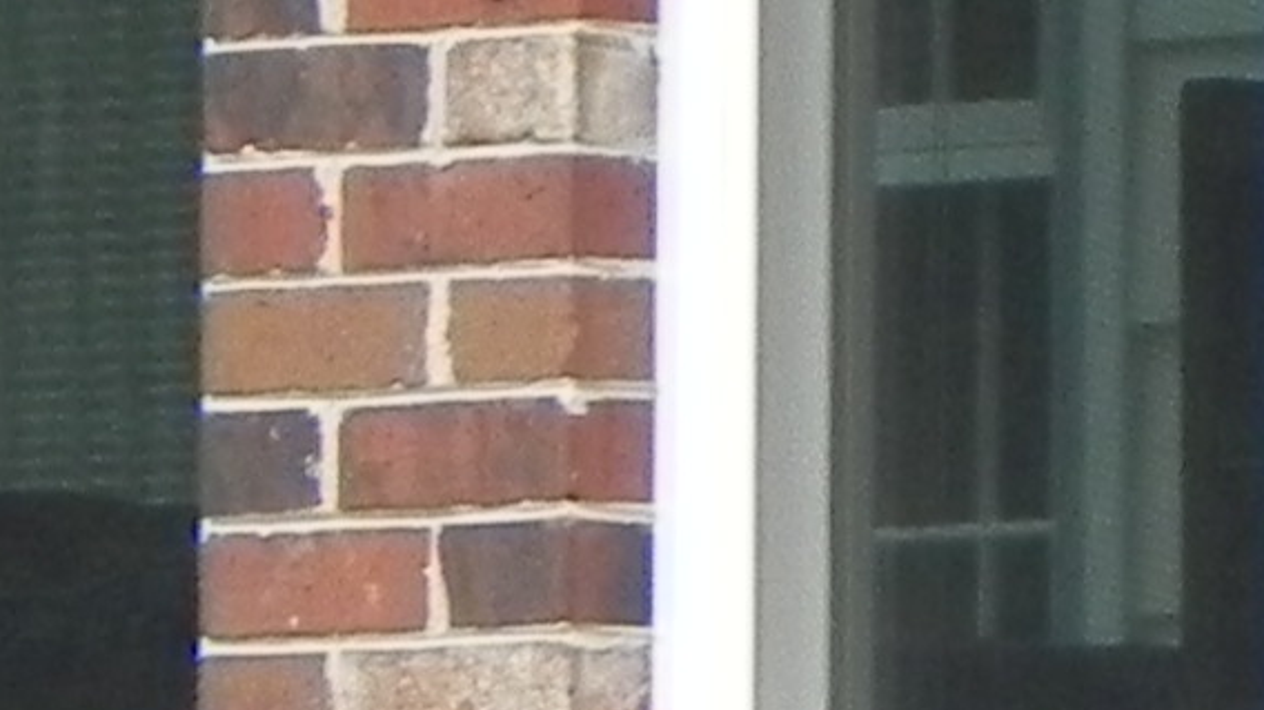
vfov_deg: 0.8
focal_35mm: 1484
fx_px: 49719
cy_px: 690
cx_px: 1725
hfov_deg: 1.5
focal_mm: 37.7
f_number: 4.5
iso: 160
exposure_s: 1/108
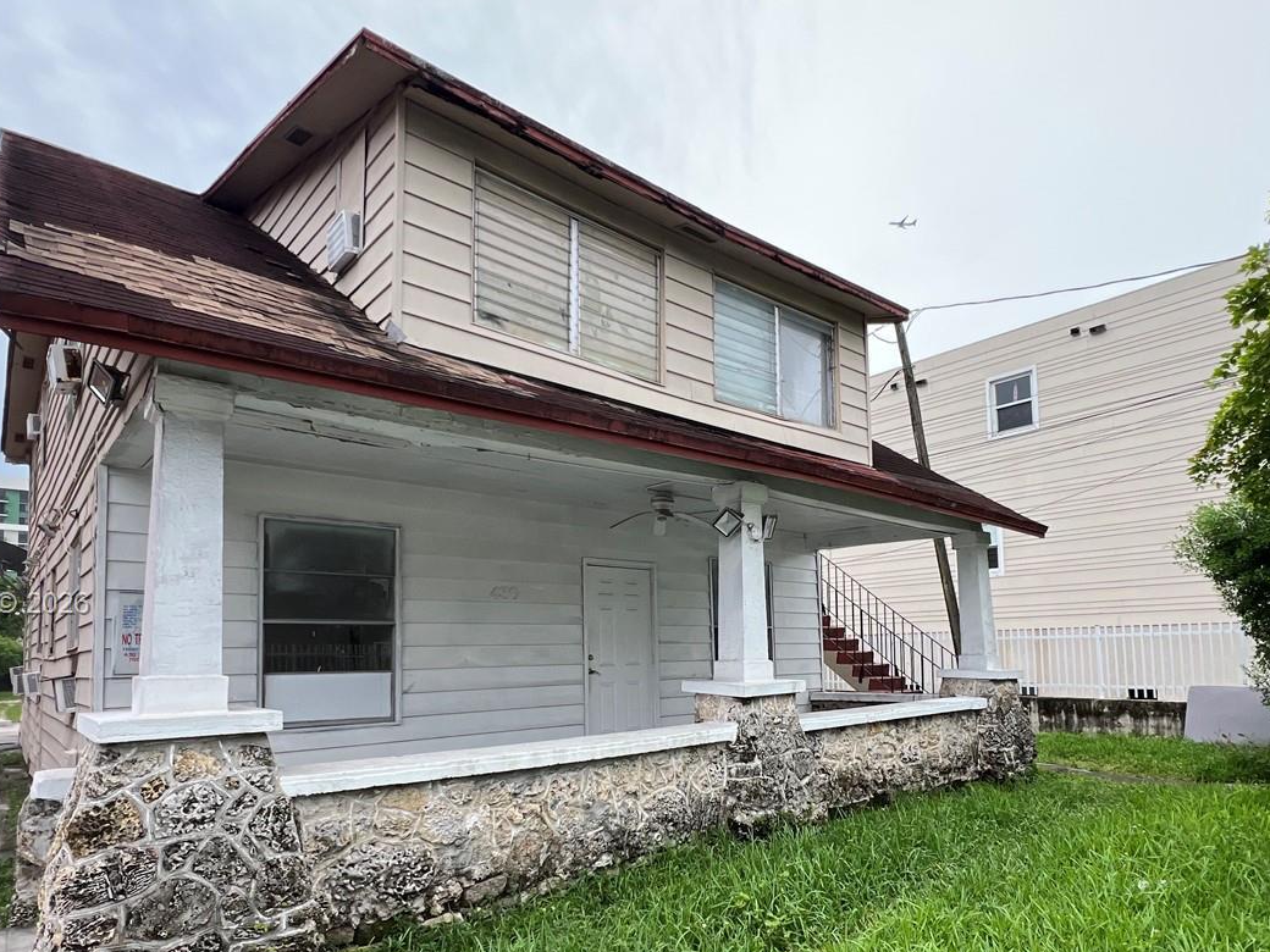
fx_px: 734
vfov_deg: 64.8
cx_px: 686
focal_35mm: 20
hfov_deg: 81.6
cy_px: 605
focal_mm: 1.57
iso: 32
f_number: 1.8
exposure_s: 1/521
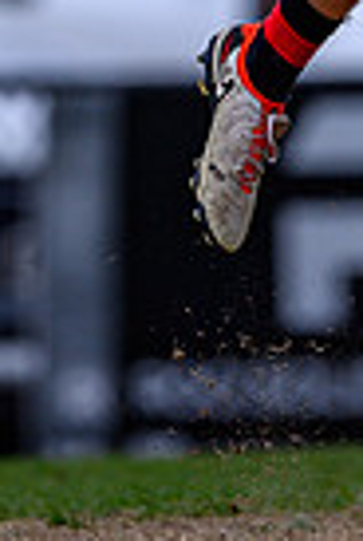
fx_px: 38357
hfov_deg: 0.5
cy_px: -333
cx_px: 91
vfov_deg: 0.8
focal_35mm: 2549
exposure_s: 1/1600
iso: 180
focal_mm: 500
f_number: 4
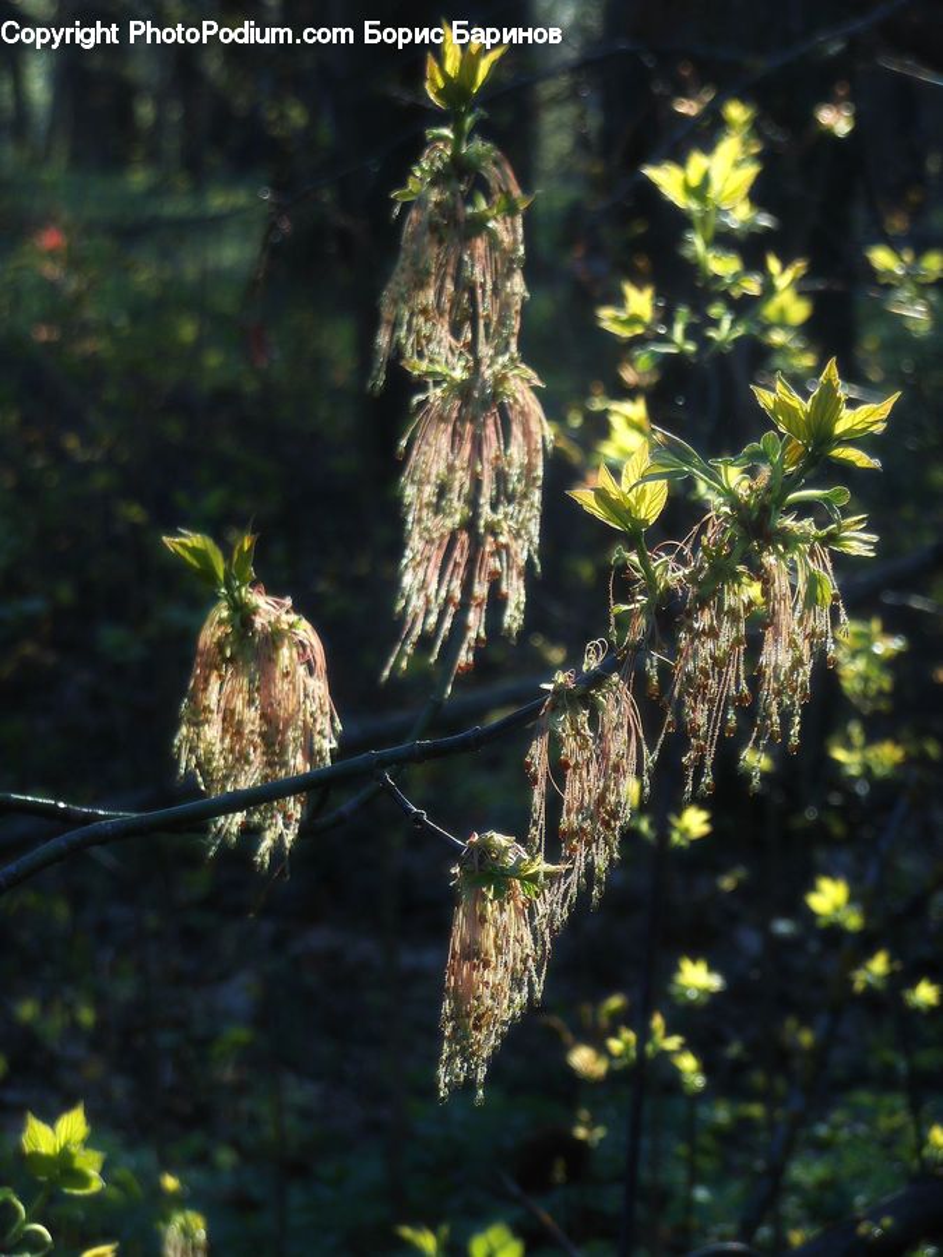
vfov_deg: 11.8
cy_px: 628
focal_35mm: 167
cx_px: 472
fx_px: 6066
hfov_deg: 8.9
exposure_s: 1/50
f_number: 5.4
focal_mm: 29.8
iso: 80
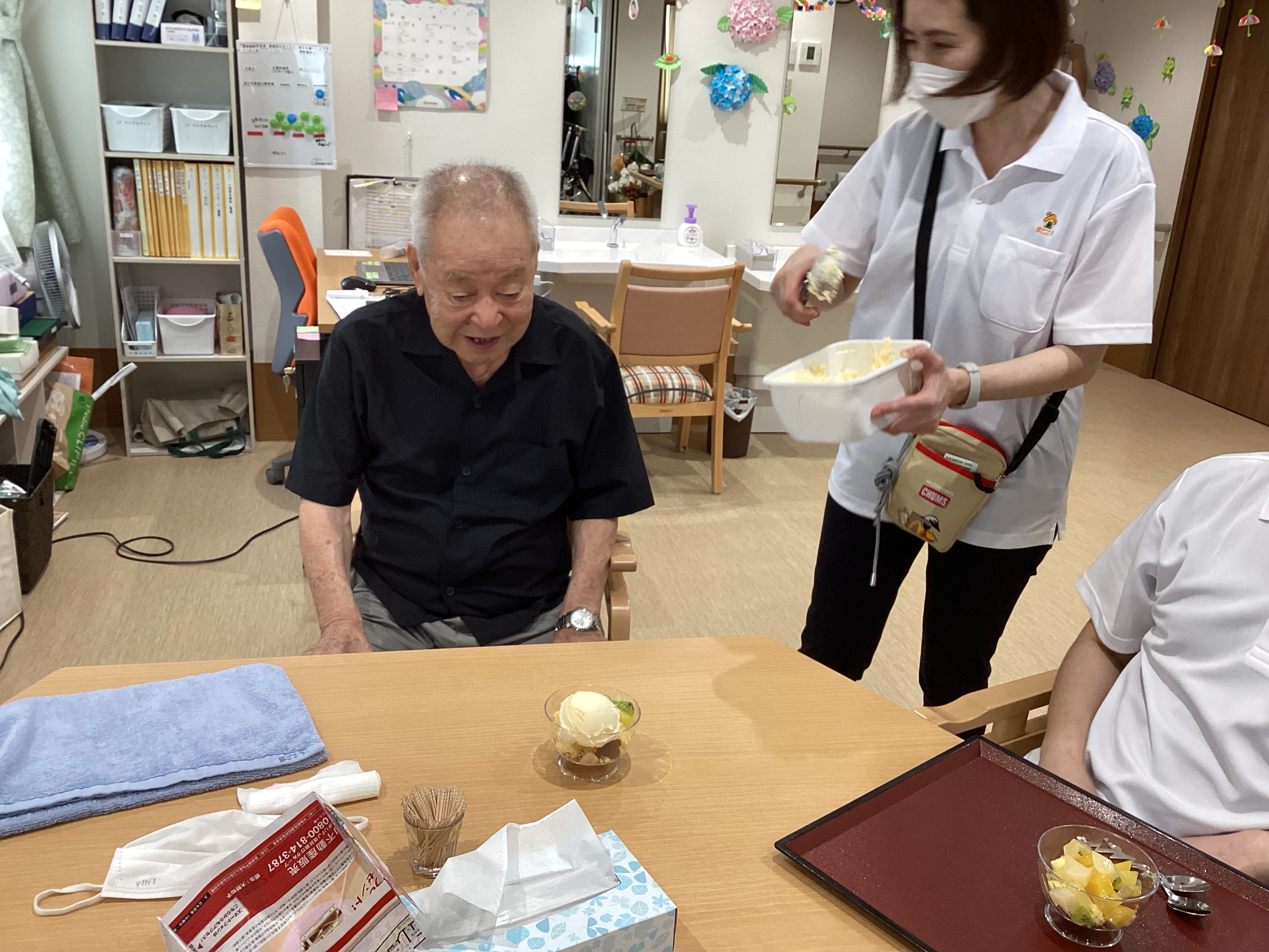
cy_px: 476
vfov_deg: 45.4
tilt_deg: -18.7
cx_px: 634
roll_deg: -3.8
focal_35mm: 31
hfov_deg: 58.4
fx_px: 1136
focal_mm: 3.3
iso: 100
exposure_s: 1/50
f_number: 2.4
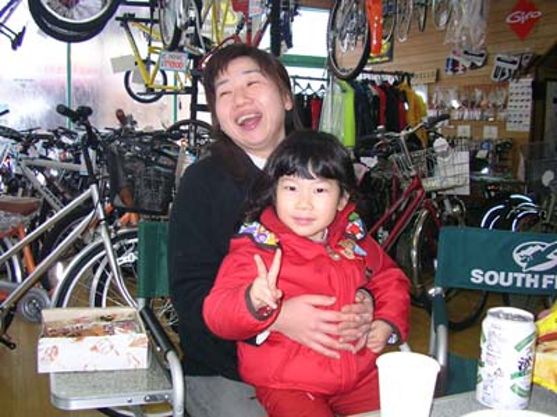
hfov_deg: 49.0
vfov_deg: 37.7
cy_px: 208
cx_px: 278
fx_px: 611
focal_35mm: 38
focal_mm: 6
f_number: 2.9
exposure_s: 1/31.6
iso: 100
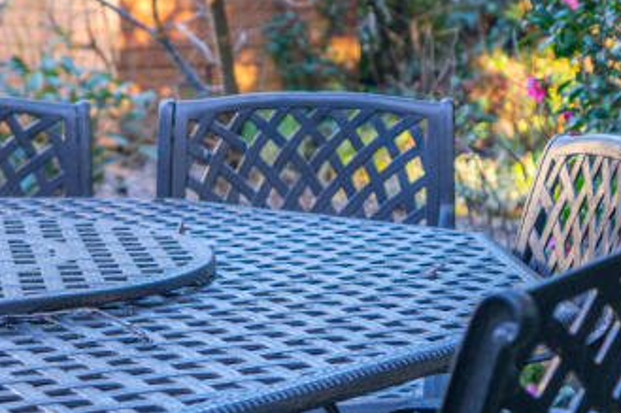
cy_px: 84
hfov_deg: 18.6
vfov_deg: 12.5
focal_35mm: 109
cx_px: 483
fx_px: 1879
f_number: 2.8
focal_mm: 35
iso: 400
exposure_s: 1/250
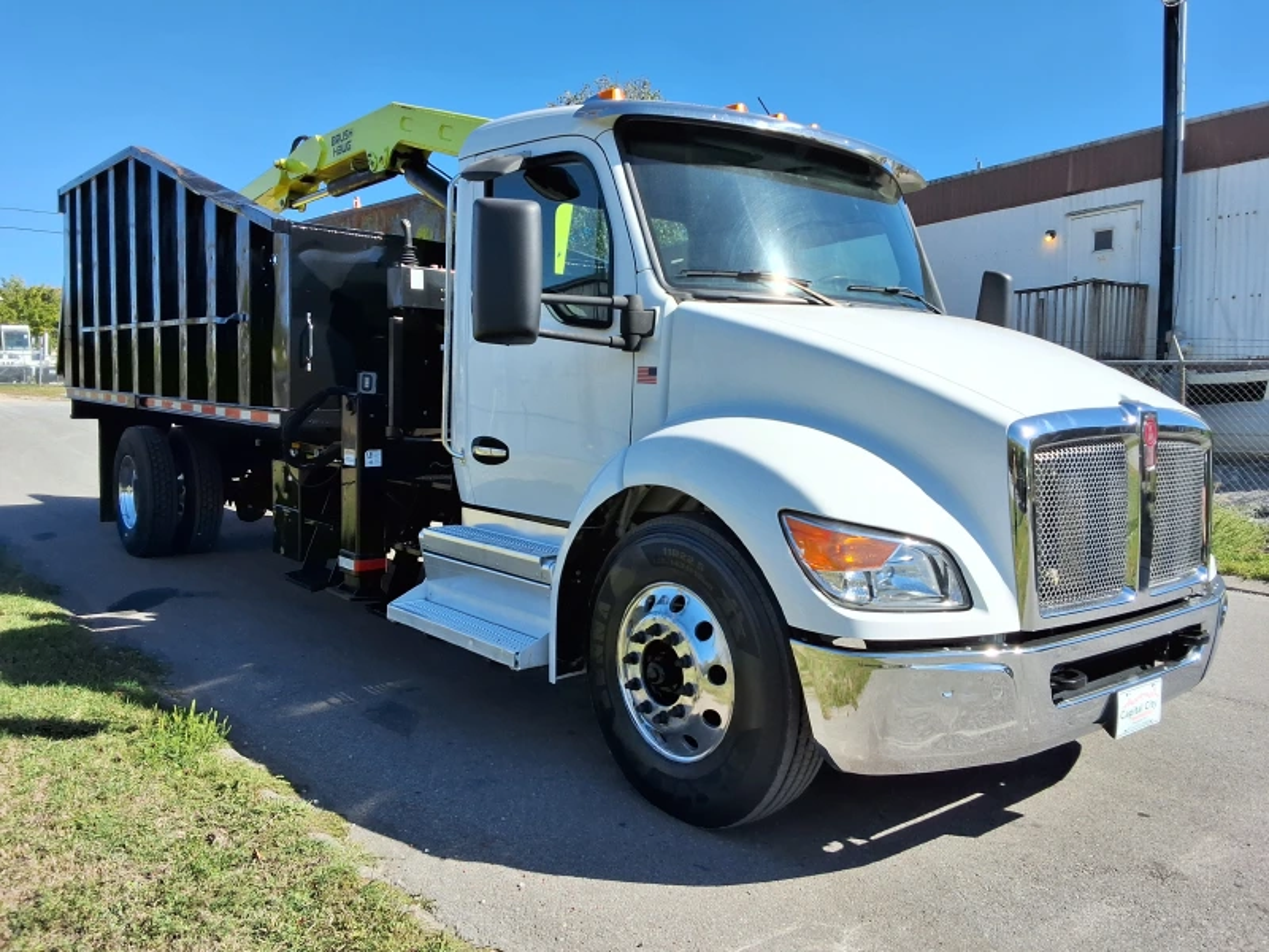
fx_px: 1026
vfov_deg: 49.7
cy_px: 476
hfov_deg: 63.4
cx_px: 634
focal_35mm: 28
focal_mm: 2.91
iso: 32
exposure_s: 1/1845
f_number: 1.9
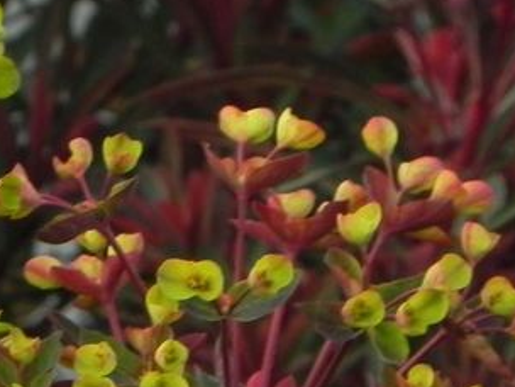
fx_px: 15205
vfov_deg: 1.5
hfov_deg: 1.9
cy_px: 287
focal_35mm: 1022
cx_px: -136
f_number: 5
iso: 160
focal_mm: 51.8
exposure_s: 1/25
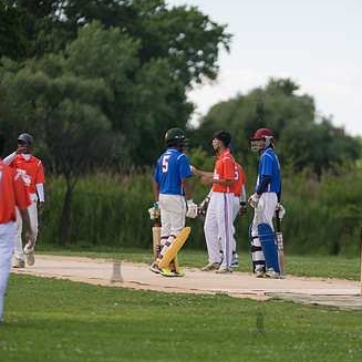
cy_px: 211
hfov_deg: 5.8
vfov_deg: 5.8
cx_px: 259
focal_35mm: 302
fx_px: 3573
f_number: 2.8
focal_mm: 200
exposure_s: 1/2000
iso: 200
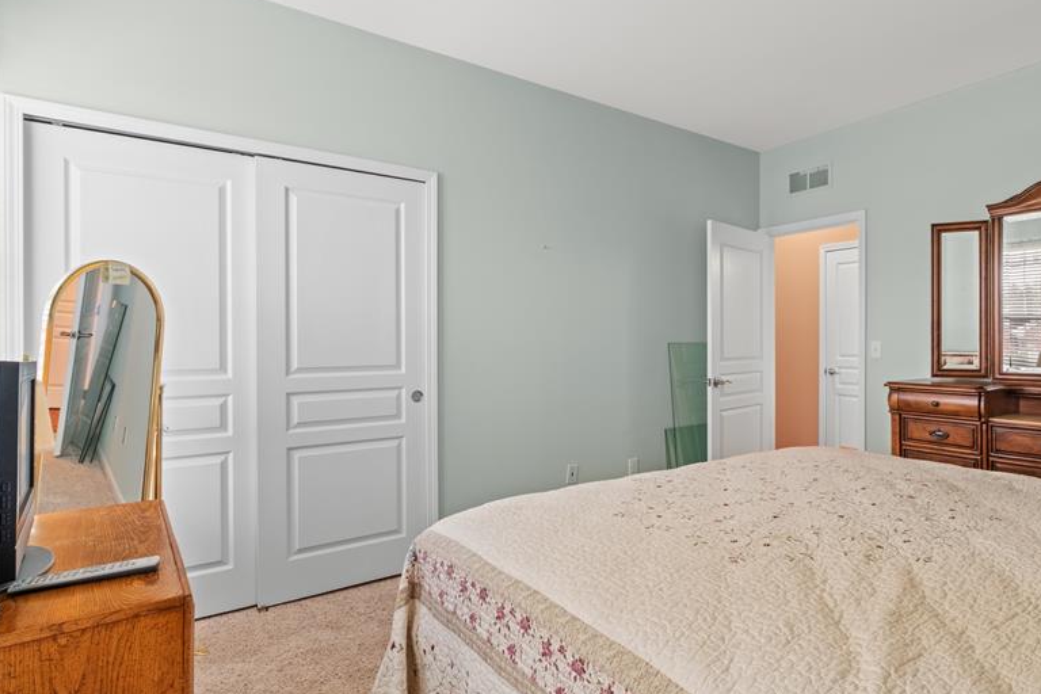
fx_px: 578
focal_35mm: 20
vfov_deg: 61.9
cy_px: 336
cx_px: 644
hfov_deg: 82.6
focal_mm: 10
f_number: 7.1
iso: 640
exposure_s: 1
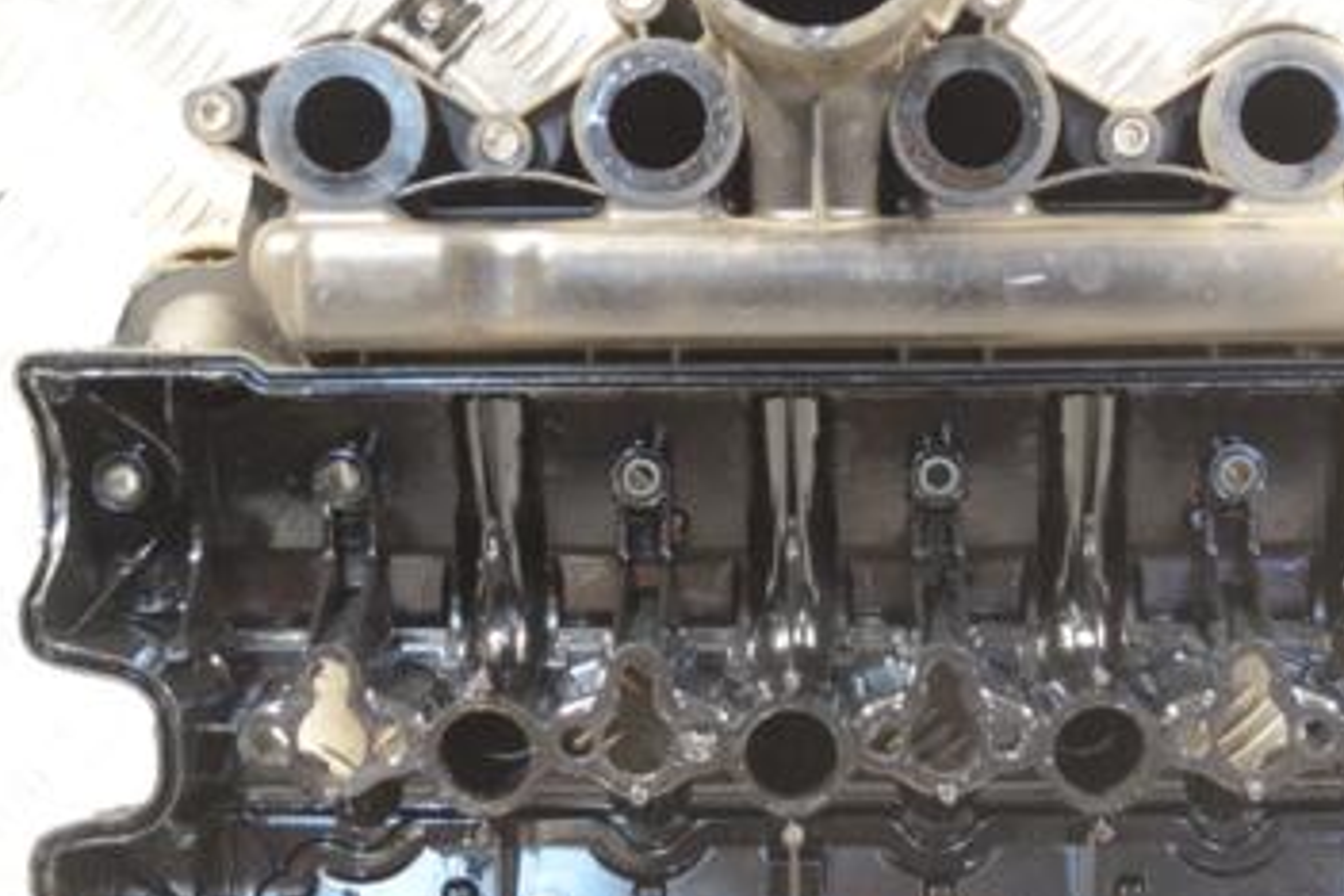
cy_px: 494
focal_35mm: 77
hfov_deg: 26.3
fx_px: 2874
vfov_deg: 17.7
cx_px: 804
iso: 3200
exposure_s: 1/80
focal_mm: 30
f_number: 4.5
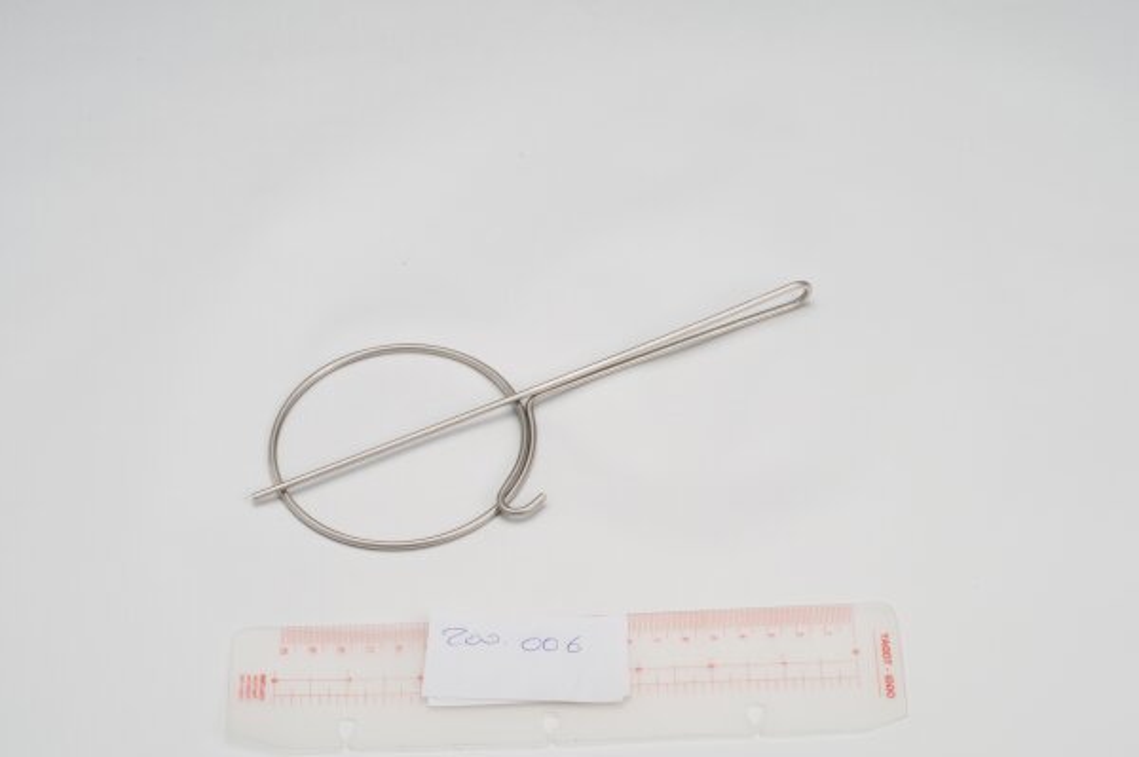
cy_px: 378
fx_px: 2845
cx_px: 570
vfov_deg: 15.2
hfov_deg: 22.6
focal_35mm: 90
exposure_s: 1/6
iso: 200
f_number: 36
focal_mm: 60
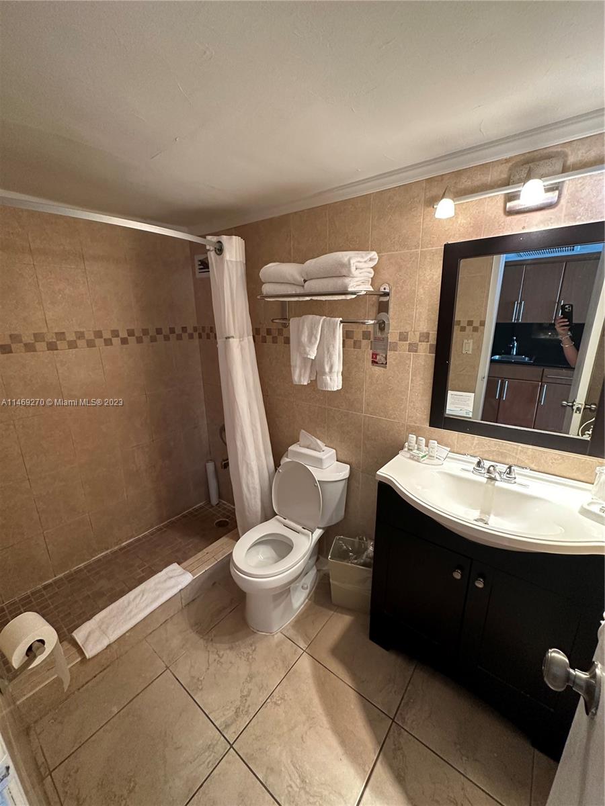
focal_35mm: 14
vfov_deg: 102.1
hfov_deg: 85.7
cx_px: 302
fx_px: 326
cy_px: 403
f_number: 2.2
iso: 320
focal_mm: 2.22
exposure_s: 1/60
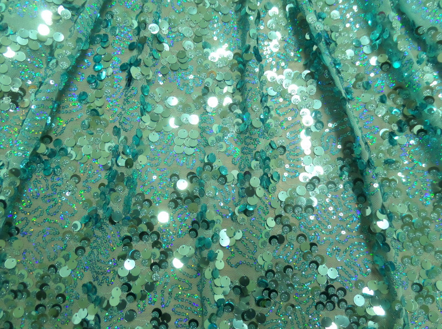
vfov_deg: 56.6
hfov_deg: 71.7
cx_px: 221
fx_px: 306
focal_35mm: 24
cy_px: 164
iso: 400
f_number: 3.2
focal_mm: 4
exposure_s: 1/30
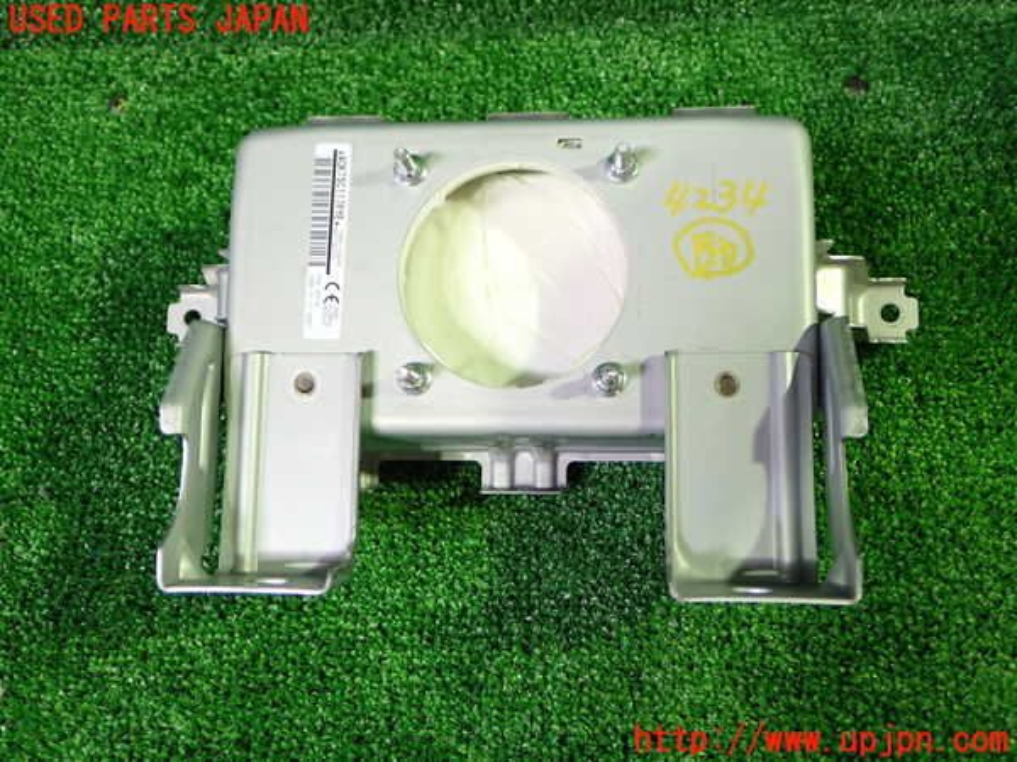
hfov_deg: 51.4
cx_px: 508
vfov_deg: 39.7
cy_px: 381
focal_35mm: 36
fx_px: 1058
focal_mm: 6.37
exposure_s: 1/40
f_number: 2.5
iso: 400
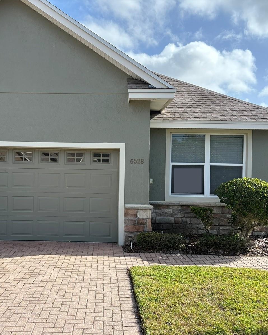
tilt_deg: +1.9
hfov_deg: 42.6
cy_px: 168
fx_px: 337
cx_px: 85
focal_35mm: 34
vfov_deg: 52.8
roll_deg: -1.3
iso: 64
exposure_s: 1/2747
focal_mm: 5.96
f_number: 1.6
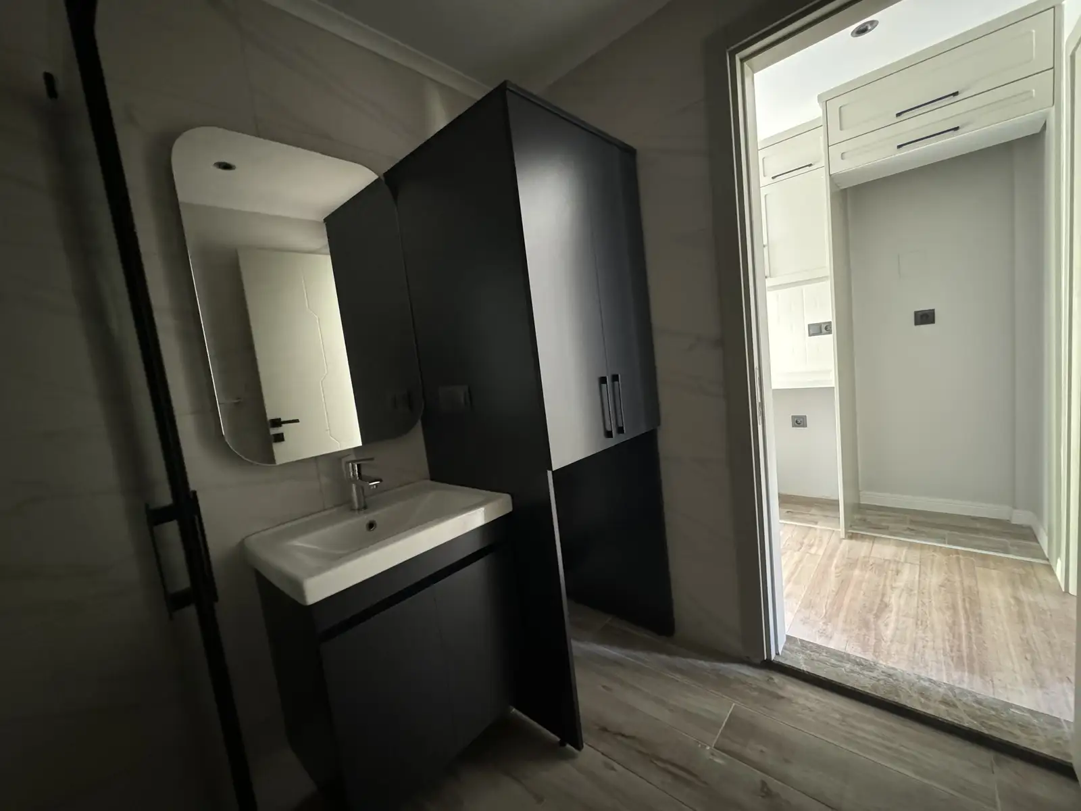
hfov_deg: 102.1
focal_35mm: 14
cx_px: 540
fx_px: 437
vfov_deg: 85.7
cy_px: 406
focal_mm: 2.22
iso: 1600
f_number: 2.2
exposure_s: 1/33
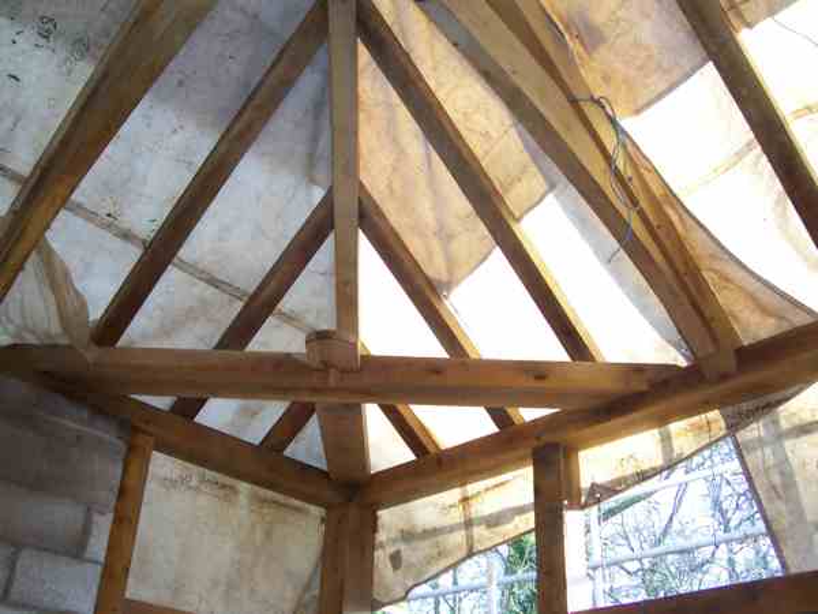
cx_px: 409
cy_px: 307
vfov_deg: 41.8
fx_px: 803
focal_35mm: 34
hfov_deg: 54.0
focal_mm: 5.6
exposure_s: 1/60
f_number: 2.7
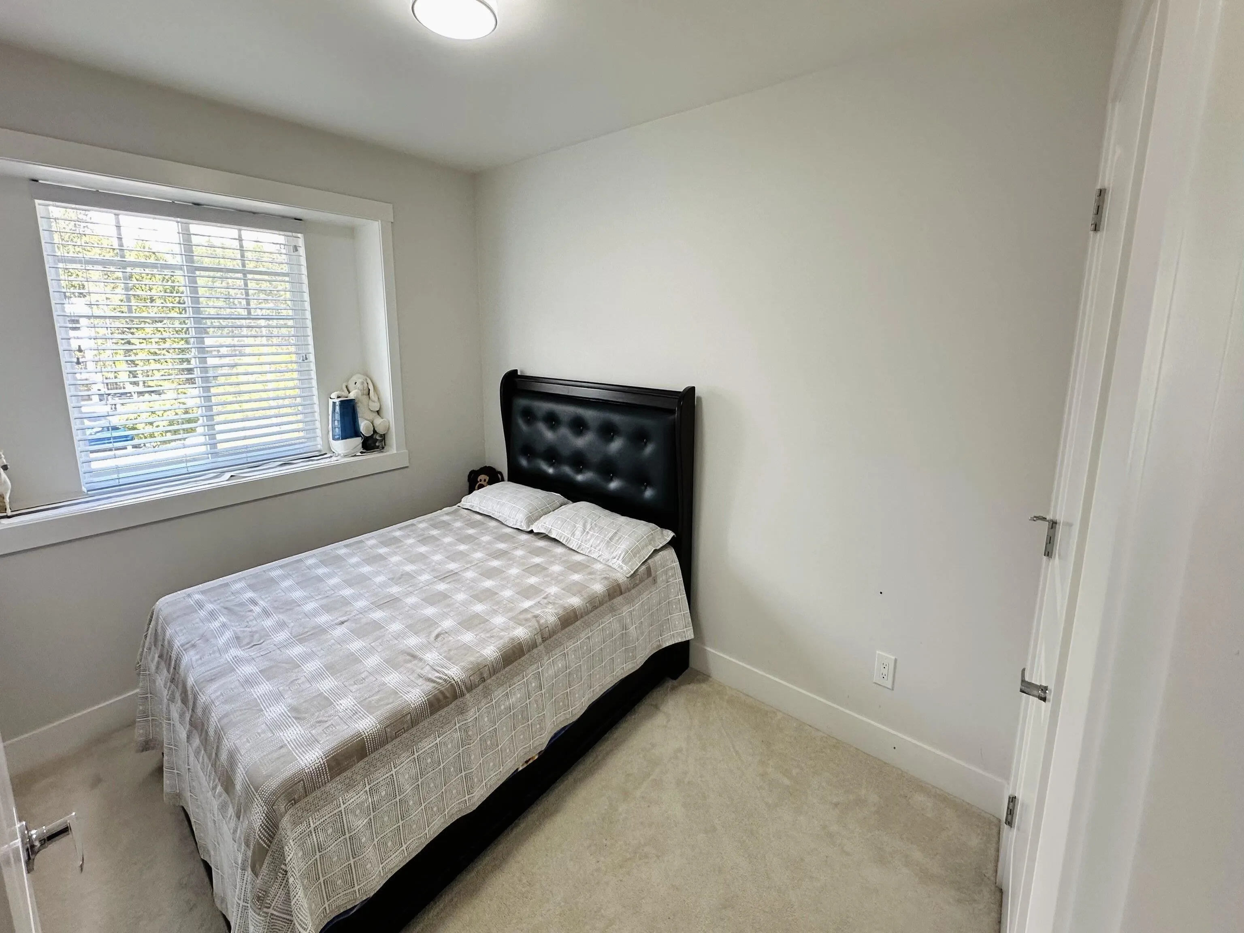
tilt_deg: -12.0
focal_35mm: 14
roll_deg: -0.5
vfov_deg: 85.7
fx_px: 503
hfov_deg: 102.1
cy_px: 466
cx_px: 622
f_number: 2.2
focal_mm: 2.22
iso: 160
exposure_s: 1/120
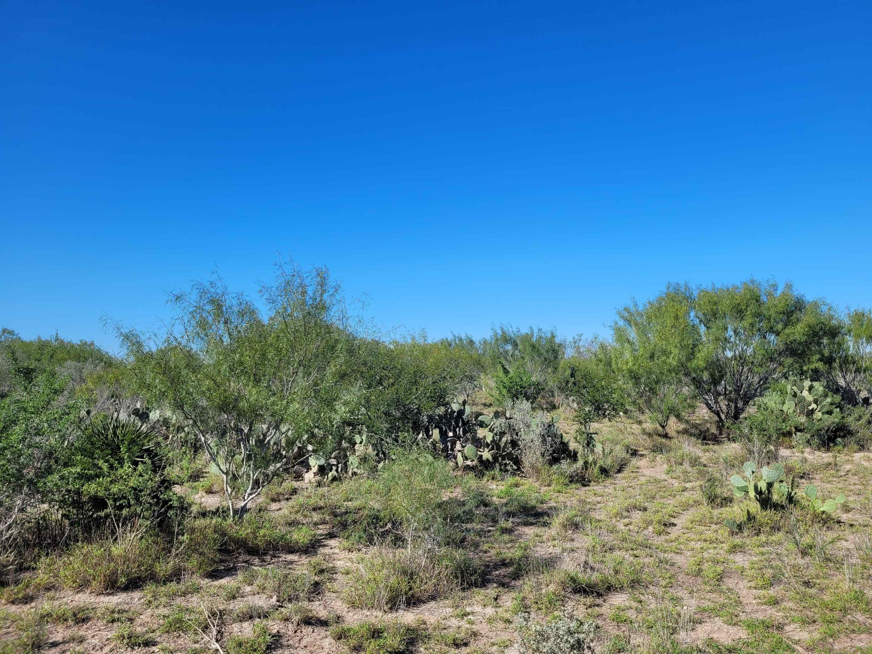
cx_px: 436
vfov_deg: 53.1
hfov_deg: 67.3
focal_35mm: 26
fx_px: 655
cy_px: 327
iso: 40
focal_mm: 5.4
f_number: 1.8
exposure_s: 1/2443
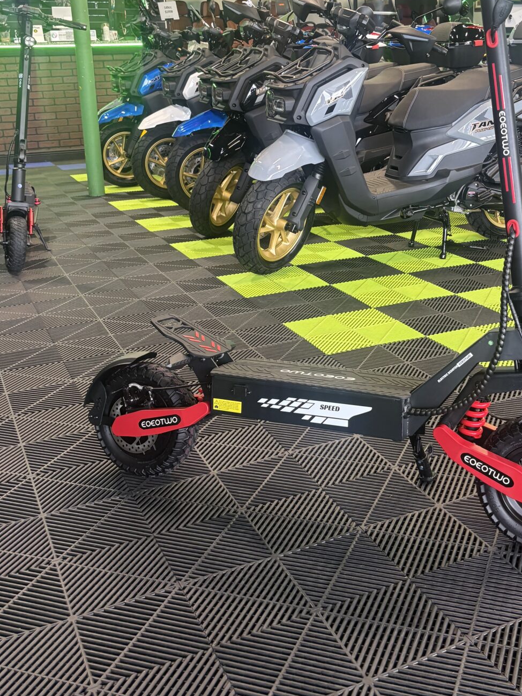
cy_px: 267
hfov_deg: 34.8
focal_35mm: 41
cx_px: 352
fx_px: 824
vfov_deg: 45.4
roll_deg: +1.1
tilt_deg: -13.8
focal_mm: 5.96
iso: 160
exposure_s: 1/60
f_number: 1.6
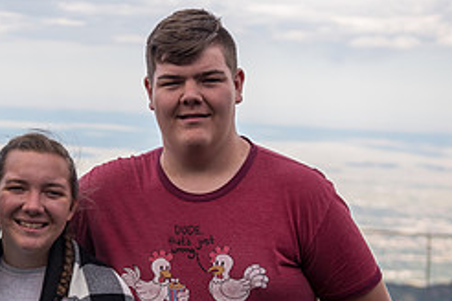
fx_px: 1331
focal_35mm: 106
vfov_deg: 12.9
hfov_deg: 18.9
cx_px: 26
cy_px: 208
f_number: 2.8
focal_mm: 45
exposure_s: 1/640
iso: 100
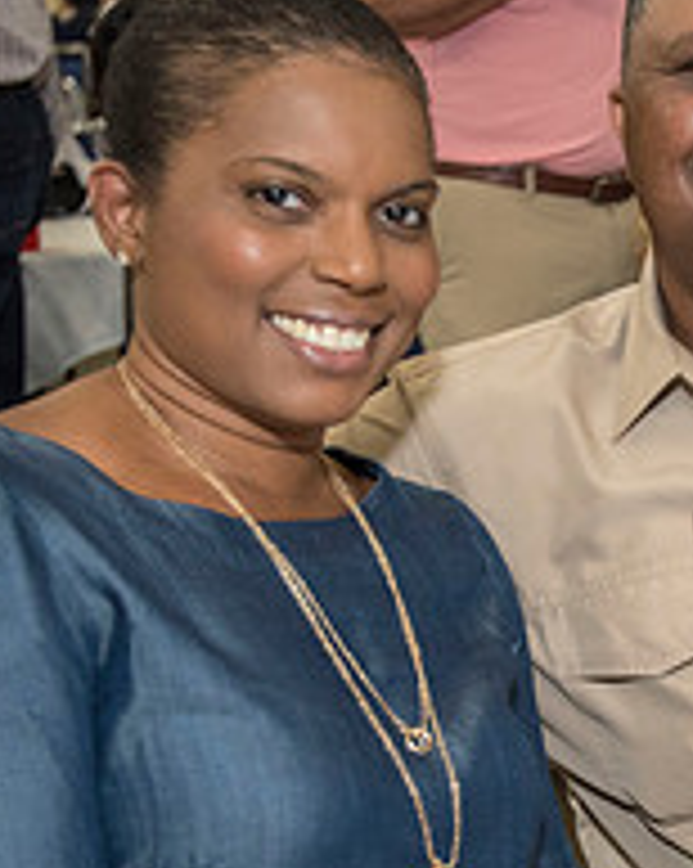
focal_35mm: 79
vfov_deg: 24.1
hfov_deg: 18.3
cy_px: 578
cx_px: 846
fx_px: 2029
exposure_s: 1/200
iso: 1250
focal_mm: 28
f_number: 2.8
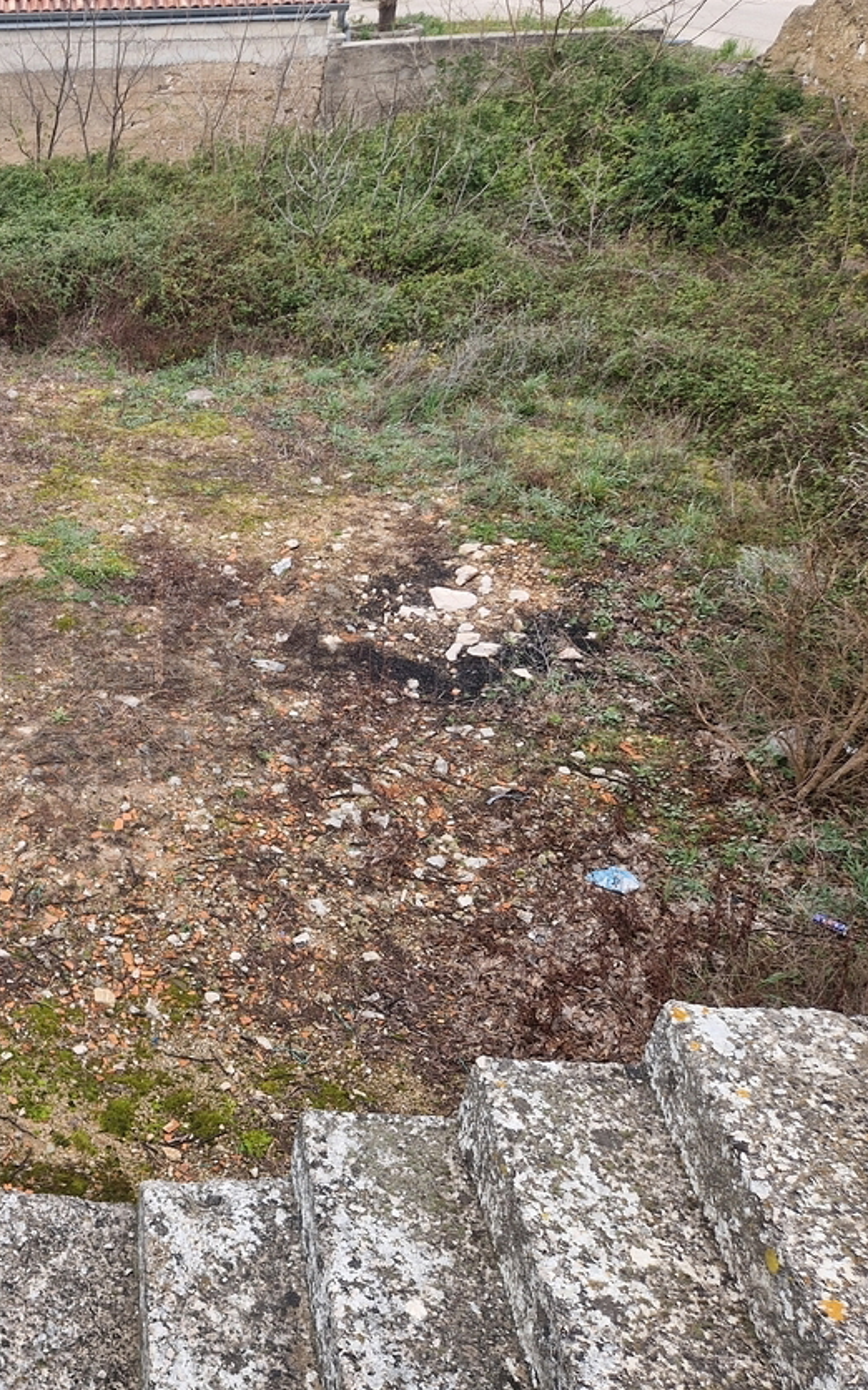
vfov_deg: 55.3
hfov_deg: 31.8
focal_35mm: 35
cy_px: 682
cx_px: -101
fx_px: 1326
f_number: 1.8
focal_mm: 5.4
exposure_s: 1/222
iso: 50
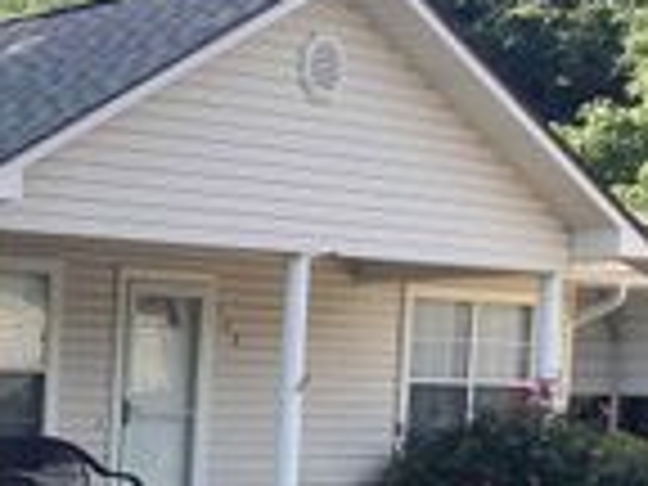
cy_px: 574
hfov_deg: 16.4
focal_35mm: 108
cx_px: -364
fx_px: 2022
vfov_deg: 13.4
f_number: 2.4
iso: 25
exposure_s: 1/210
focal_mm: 3.3
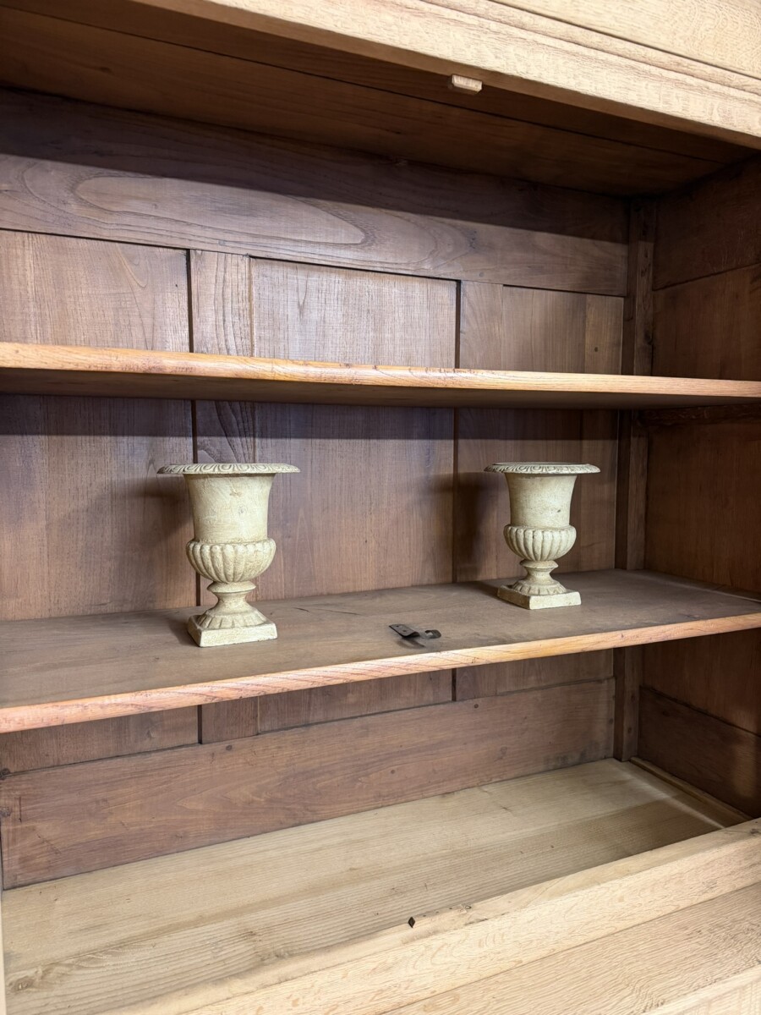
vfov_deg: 71.6
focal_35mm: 24
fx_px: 703
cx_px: 380
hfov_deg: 56.8
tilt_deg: -5.7
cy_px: 508
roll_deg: -0.6
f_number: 1.78
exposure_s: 1/50
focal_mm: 6.76
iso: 320
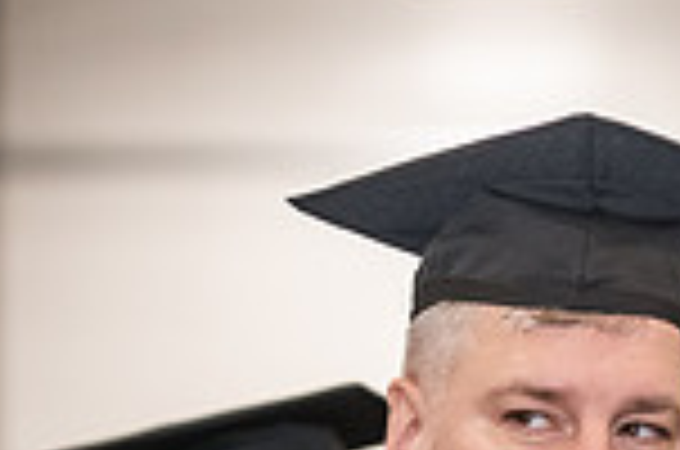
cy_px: 673
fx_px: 7257
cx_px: 572
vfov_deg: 3.5
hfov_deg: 5.4
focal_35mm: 385
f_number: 3.2
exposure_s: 1/200
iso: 2000
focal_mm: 100
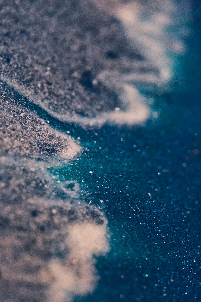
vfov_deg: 16.9
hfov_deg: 11.3
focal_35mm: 121
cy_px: 150
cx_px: 101
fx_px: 1013
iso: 6400
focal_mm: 80
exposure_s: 1/320
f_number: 4
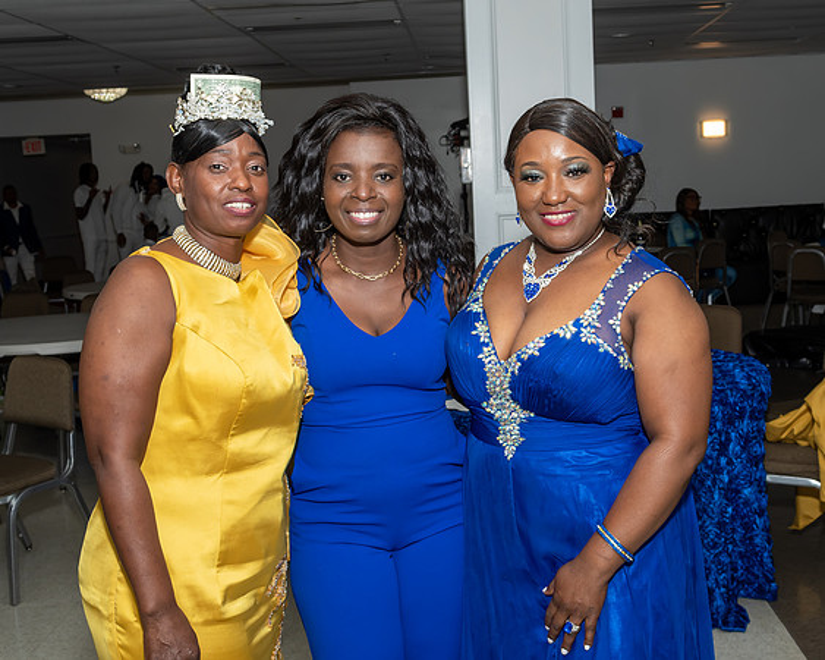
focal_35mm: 46
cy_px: 313
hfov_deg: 40.1
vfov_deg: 32.6
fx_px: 1128
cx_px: 460
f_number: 6.3
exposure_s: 1/250
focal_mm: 26
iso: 400
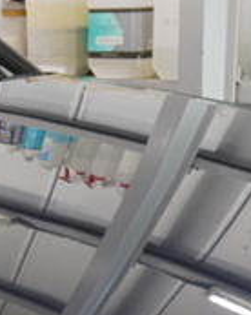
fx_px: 1163
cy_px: 524
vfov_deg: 14.1
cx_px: -22
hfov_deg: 12.1
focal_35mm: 125
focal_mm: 16
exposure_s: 1/30
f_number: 3.5
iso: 160
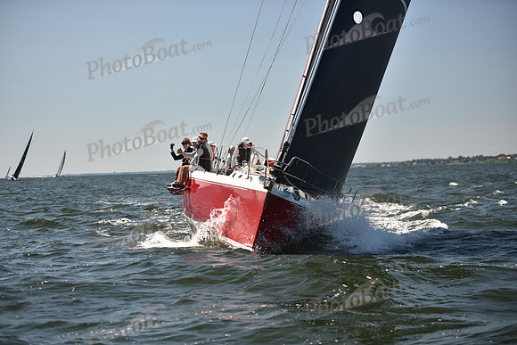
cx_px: 258
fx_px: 1365
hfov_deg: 21.5
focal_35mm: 95
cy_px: 172
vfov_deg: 14.4
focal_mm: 95
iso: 250
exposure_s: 1/1600
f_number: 2.8
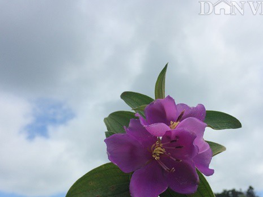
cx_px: 145
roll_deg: +1.6
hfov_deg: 46.7
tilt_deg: +25.5
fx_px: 304
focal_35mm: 40
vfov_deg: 35.7
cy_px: 124
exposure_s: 1/1786
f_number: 2.2
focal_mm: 4.15
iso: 32
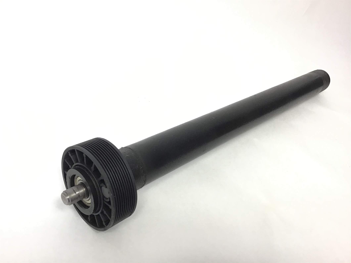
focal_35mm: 31
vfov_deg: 45.4
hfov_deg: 58.3
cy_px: 132
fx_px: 314
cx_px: 176
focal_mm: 3.3
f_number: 2.4
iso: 40
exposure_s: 1/33
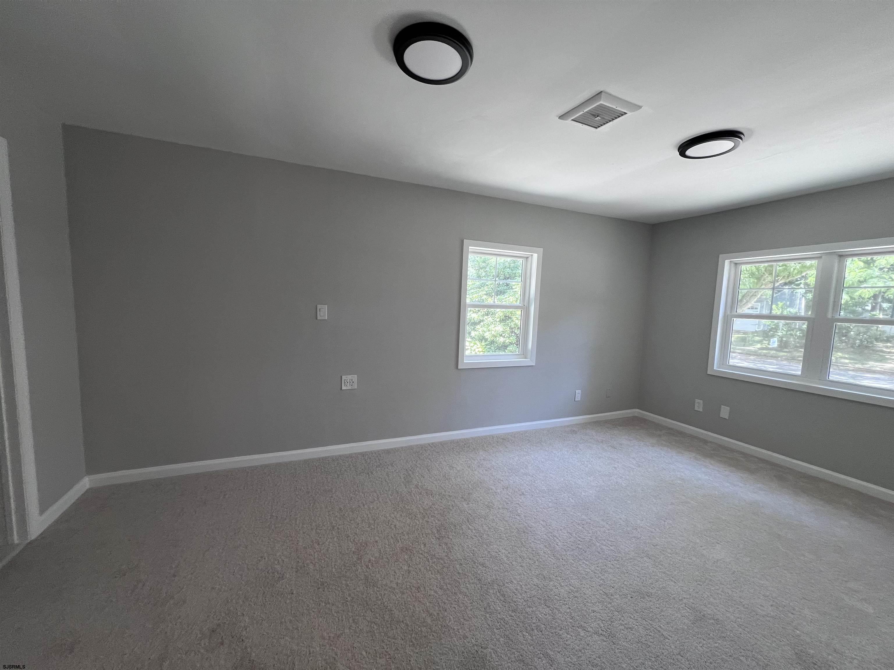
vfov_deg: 89.9
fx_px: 336
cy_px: 335
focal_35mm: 13
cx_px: 447
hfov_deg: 106.2
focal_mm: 1.57
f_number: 1.8
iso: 160
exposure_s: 1/120
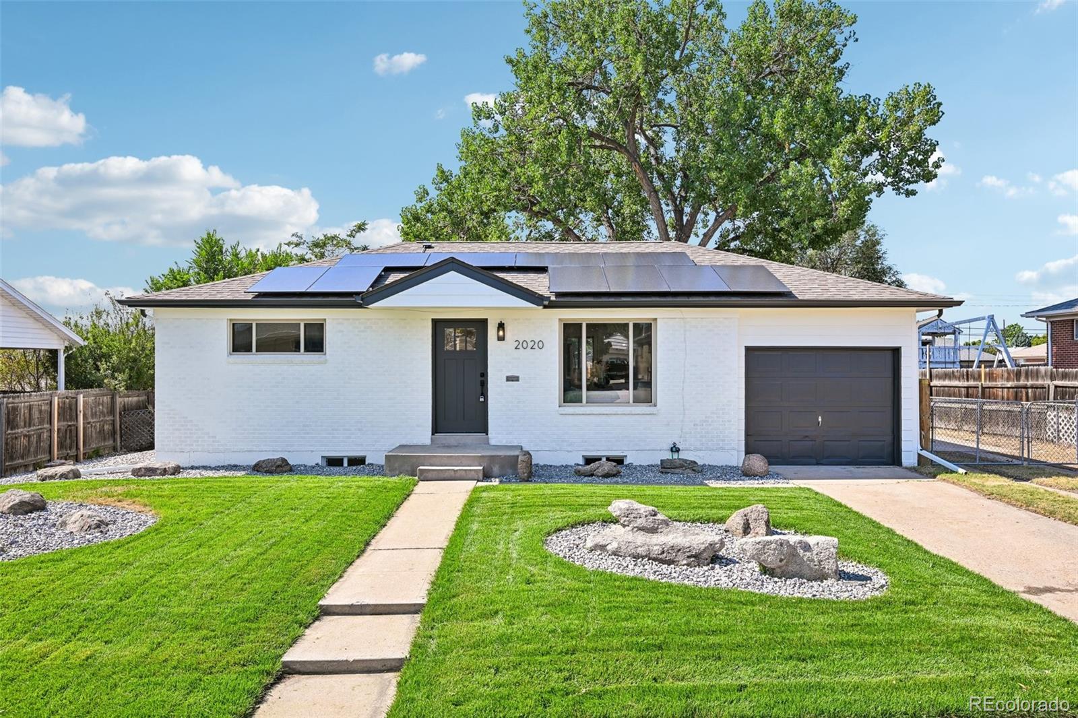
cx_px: 539
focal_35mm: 24
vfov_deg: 54.1
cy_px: 359
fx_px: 704
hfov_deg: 74.9
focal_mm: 23.5
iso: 64
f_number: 10
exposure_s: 1/60
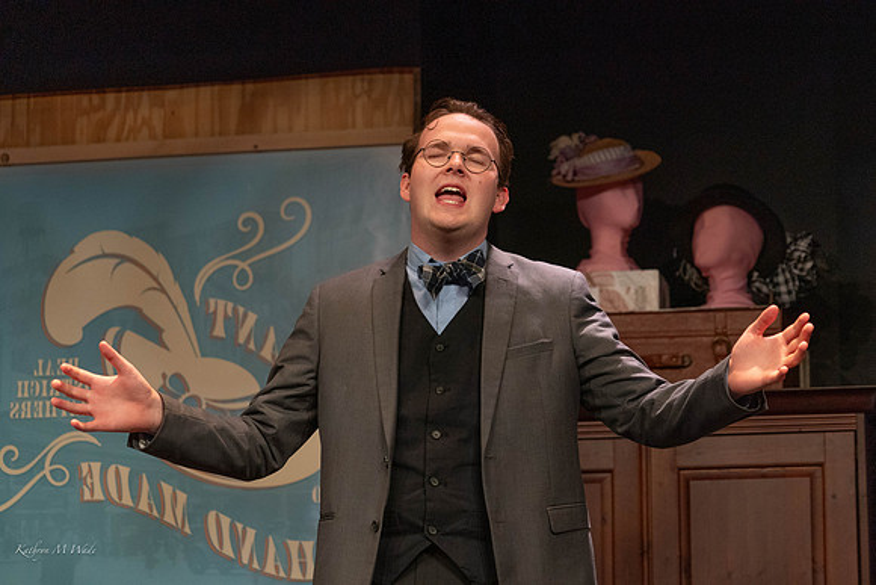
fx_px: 3383
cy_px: 292
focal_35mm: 139
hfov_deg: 14.8
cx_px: 438
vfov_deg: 9.9
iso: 4000
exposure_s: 1/400
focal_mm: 139
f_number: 6.3
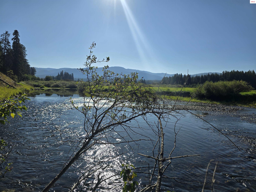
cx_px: 128
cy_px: 96
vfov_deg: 58.9
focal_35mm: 23
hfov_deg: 73.9
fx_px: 170
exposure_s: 1/1584
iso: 12
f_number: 1.7
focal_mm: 6.3
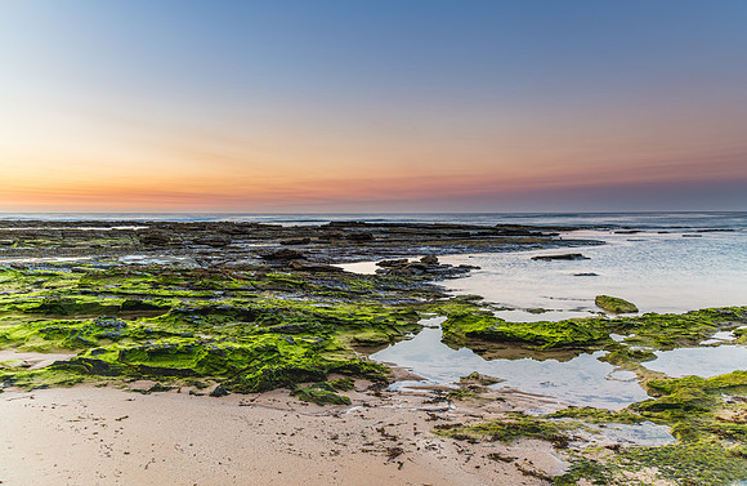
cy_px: 230
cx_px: 375
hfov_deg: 65.9
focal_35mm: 28
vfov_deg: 45.7
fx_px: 576
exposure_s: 2
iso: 40
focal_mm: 27
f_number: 9
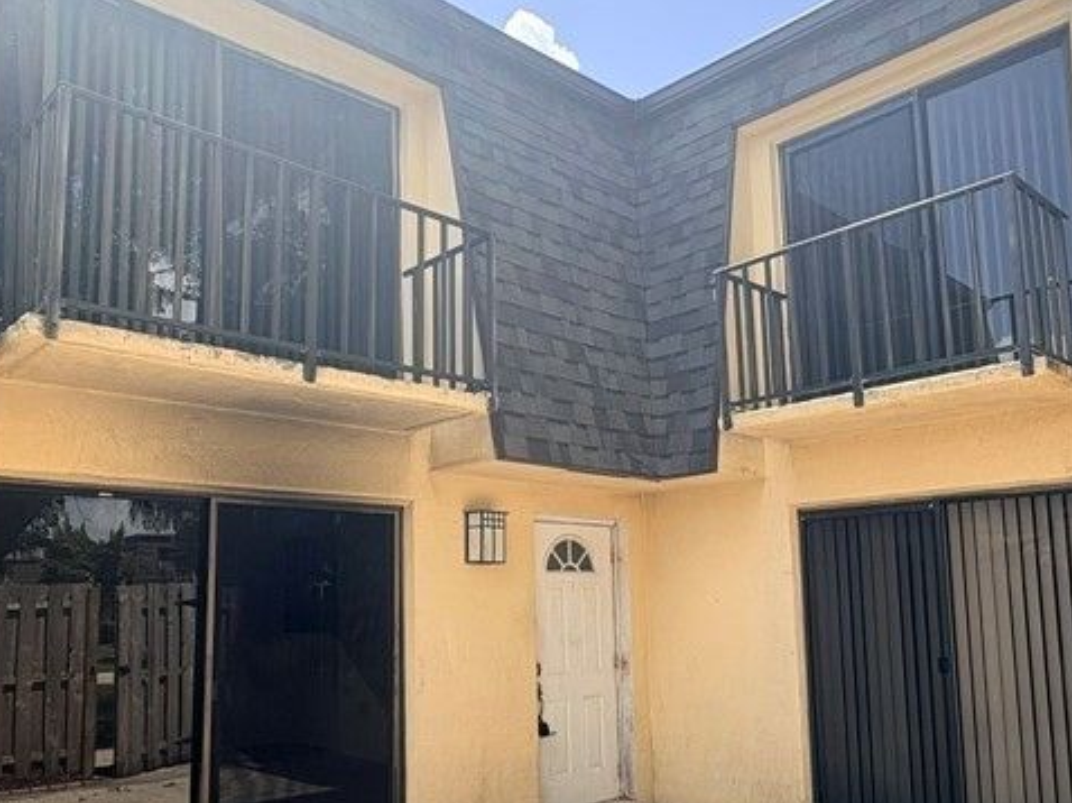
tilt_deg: +8.1
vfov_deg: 46.4
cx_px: 471
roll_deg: +1.7
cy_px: 498
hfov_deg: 59.8
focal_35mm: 30
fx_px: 929
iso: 40
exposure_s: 1/473
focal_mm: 2.22
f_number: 2.2
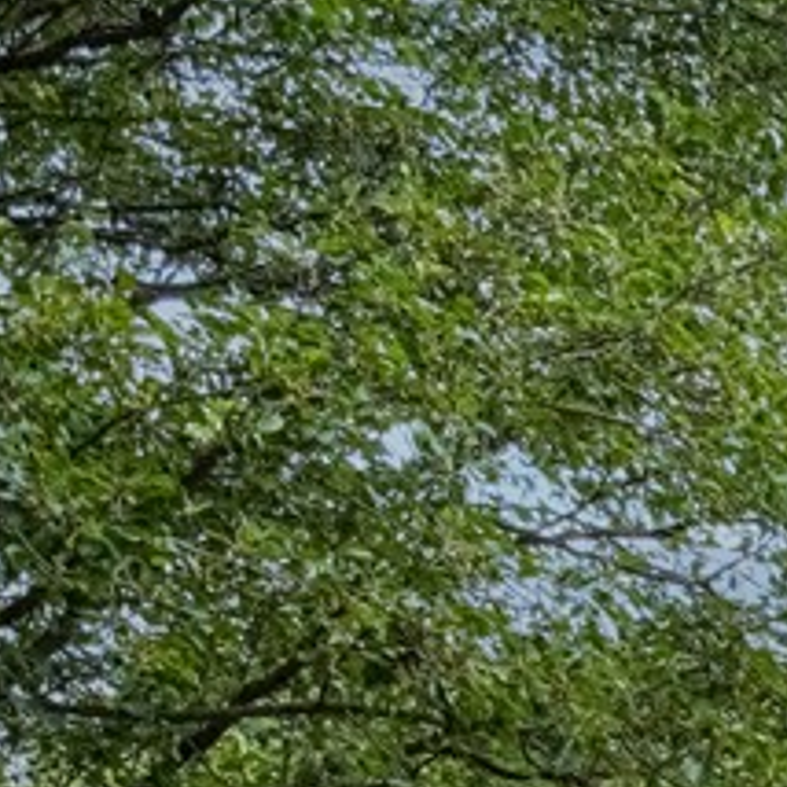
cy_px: 1283
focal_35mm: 125
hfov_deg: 11.5
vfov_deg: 13.0
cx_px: 1898
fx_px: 3215
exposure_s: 1/12000
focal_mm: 19.1
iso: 640
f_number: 4.5
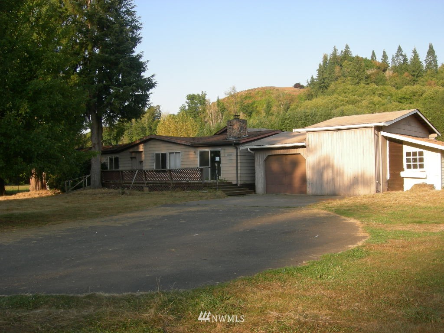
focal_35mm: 36
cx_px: 222
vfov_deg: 39.7
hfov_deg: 51.4
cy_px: 166
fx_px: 462
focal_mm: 7.5
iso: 64
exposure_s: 1/182
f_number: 4.8
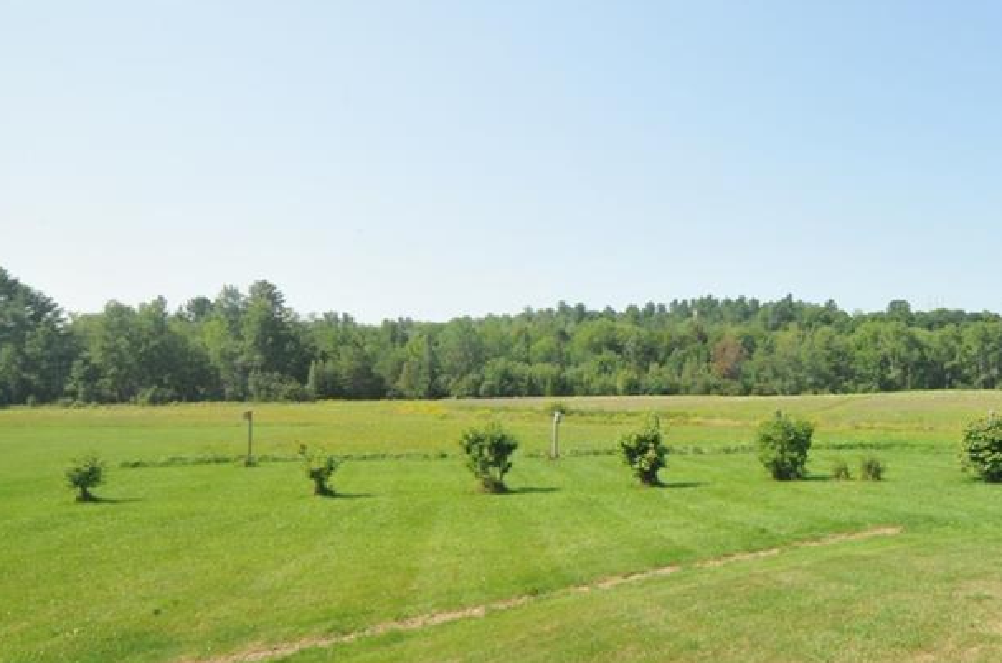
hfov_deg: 60.5
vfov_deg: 46.4
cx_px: 802
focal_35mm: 28
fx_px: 773
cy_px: 341
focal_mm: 11
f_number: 22
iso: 400
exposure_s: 1/50
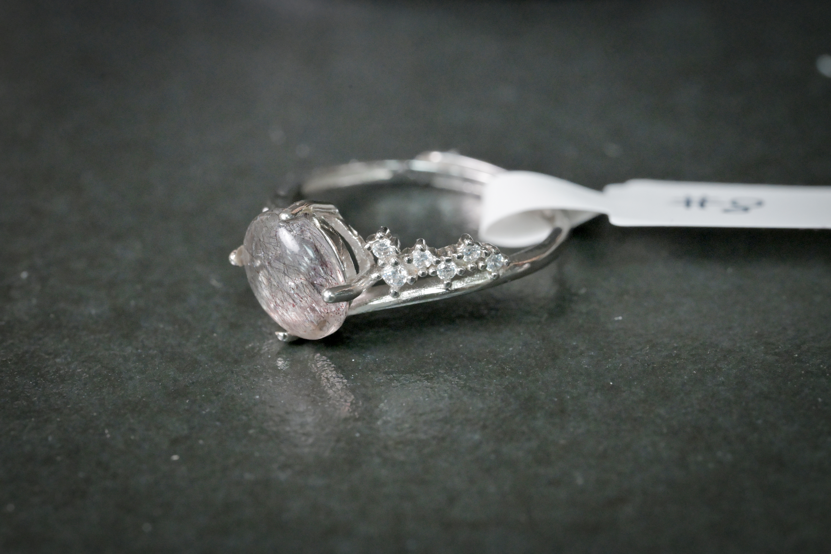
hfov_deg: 19.5
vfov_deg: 13.0
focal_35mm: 105
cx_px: 416
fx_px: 2424
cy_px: 277
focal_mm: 105
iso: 8000
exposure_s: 1/125
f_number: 16
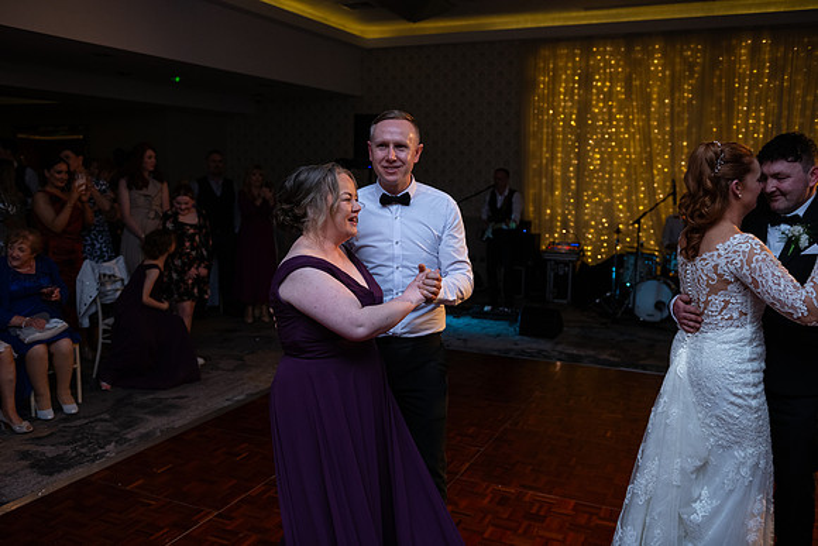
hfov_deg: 58.7
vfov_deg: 41.1
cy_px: 273
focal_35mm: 32
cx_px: 409
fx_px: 727
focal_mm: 32
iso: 1000
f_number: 3.5
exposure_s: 1/160
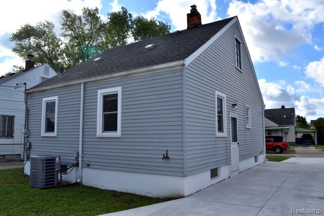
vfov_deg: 47.9
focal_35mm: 27
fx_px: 243
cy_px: 108
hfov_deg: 67.4
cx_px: 162
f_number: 8
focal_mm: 18
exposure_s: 1/250
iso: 100
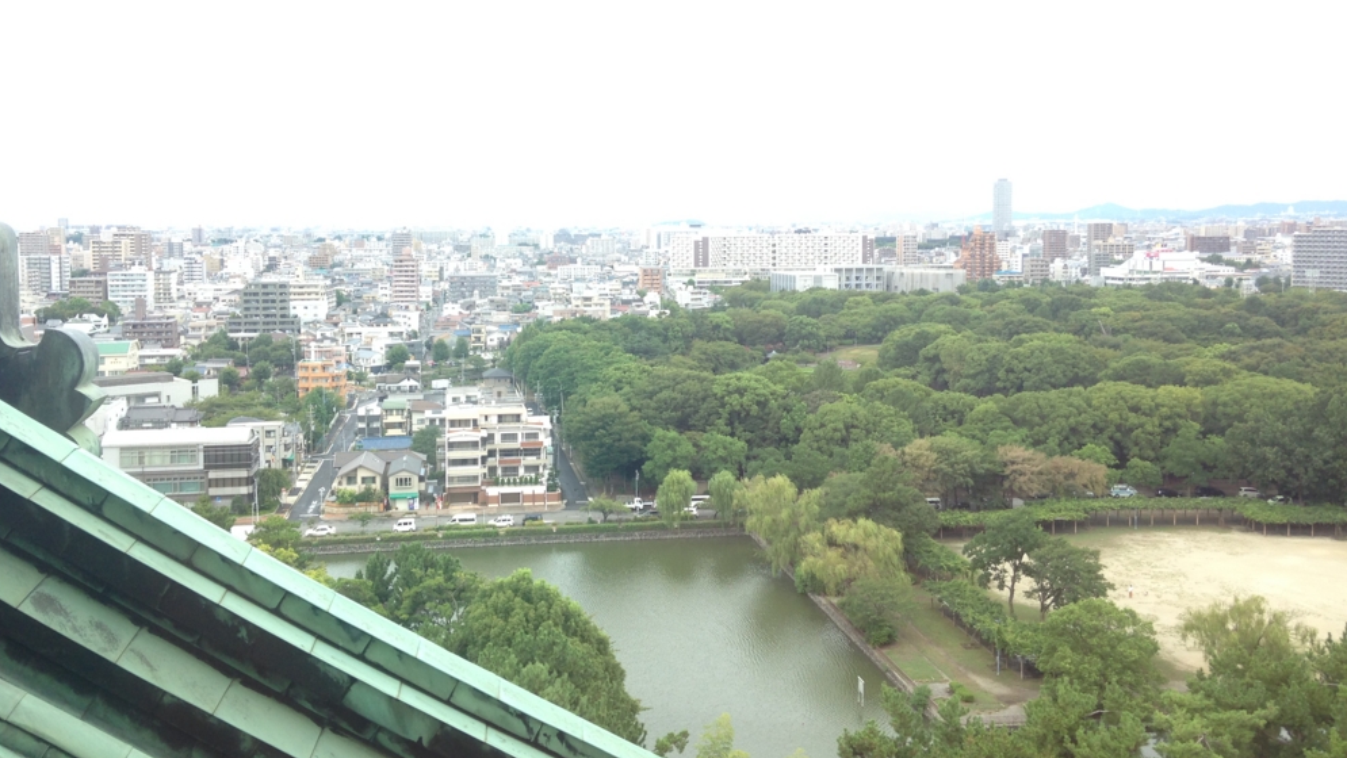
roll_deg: -0.8
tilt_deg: -4.3
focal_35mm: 37
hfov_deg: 54.0
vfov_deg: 31.9
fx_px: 1322
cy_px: 292
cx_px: 657
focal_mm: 4.12
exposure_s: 1/291
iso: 50
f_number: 2.4
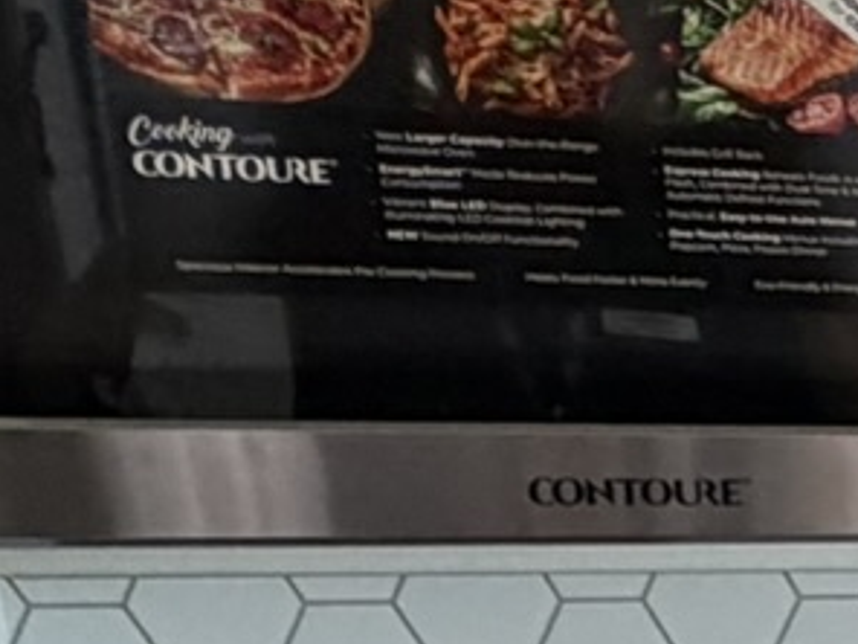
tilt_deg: -20.9
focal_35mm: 97
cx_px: 1664
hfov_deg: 16.2
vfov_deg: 14.1
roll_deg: -2.4
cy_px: 1030
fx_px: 2404
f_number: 2.2
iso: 250
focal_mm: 2.22
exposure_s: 1/121
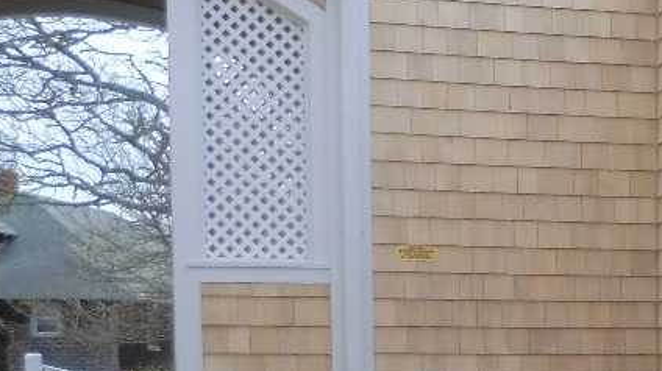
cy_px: 511
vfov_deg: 11.7
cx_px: 1013
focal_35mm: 100
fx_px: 1754
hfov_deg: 18.7
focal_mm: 4.9
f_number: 3.2
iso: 50
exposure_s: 1/500
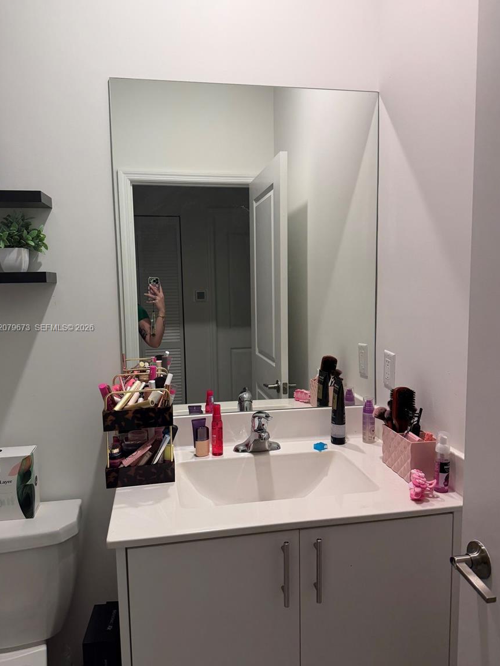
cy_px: 328
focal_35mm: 25
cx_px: 247
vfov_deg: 69.4
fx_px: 481
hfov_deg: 54.9
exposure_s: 1/120
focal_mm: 6.76
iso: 200
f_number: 1.78
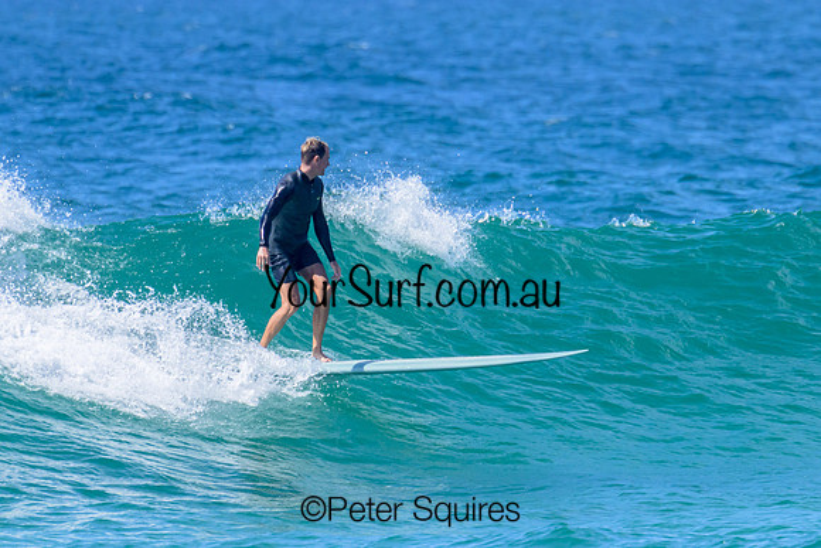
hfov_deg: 1.9
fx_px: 24817
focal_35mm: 1088
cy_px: 238
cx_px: 457
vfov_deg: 1.3
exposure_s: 1/2000
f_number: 11
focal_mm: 800
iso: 1400
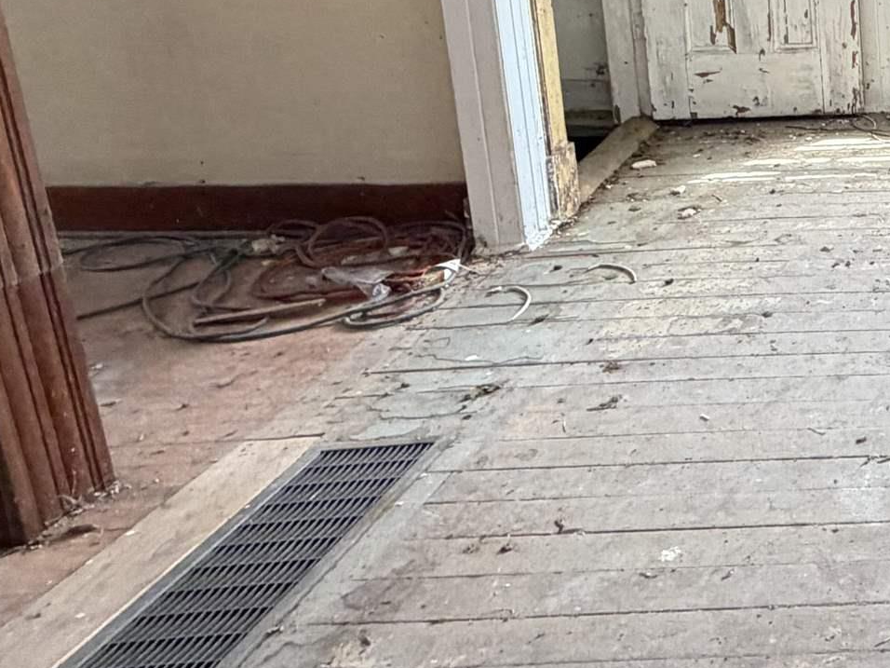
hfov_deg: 32.1
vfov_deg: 30.5
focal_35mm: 45
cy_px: 47
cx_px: 1154
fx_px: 1157
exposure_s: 1/65
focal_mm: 2.22
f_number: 2.2
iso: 320
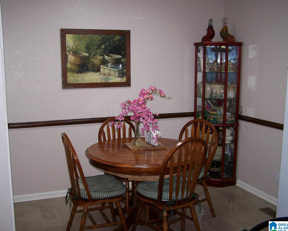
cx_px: 143
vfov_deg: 37.3
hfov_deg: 45.8
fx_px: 341
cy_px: 116
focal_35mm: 40
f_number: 2.8
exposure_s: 1/60
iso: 160
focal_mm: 6.3
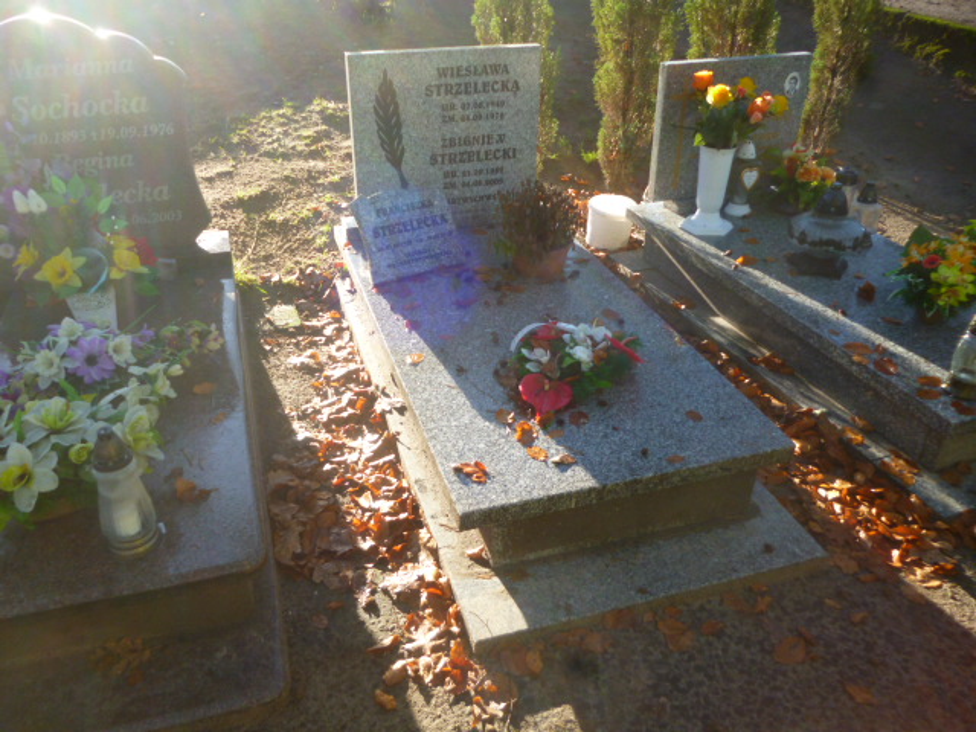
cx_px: 488
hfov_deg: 63.4
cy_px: 366
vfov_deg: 49.7
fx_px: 789
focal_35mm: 28
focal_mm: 5
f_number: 3.1
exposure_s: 1/125
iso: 100
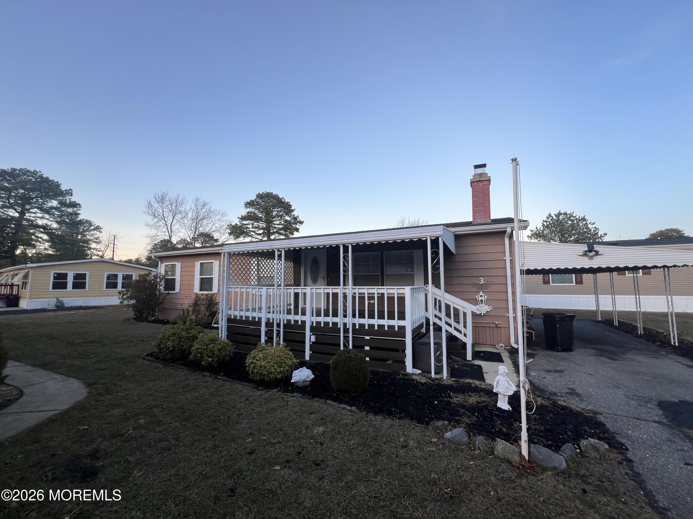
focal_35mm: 13
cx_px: 346
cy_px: 260
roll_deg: -0.3
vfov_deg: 89.9
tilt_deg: +4.1
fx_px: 260
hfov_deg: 106.2
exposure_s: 1/99
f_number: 1.8
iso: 40
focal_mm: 1.57
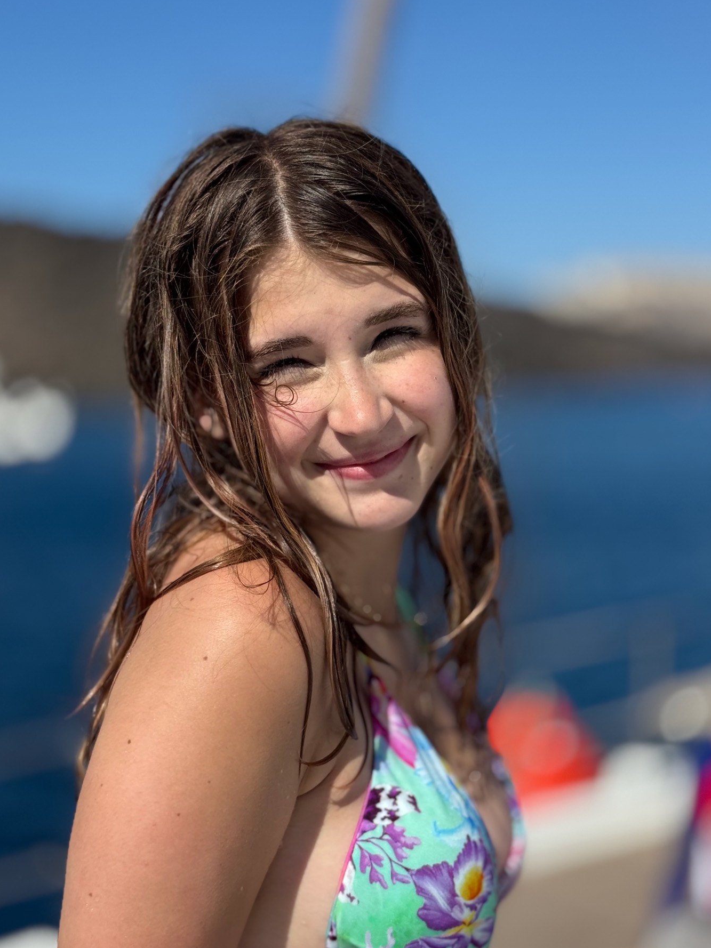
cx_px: 339
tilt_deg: -4.6
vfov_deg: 35.5
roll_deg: +1.8
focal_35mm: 54
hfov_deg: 27.0
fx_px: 1479
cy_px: 511
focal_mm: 6.76
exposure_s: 1/7092
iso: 64
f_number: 1.78
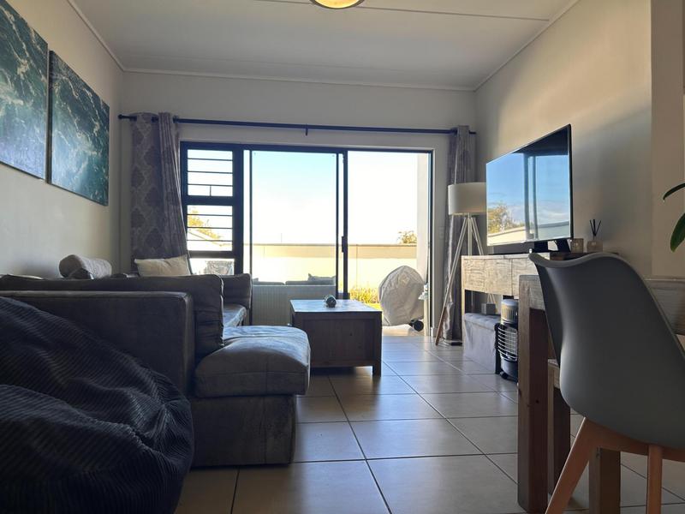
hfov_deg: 67.3
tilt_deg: +0.7
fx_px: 515
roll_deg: +0.7
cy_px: 257
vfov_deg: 53.1
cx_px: 342
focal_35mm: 26
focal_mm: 5.7
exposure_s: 1/203
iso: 40
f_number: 1.5
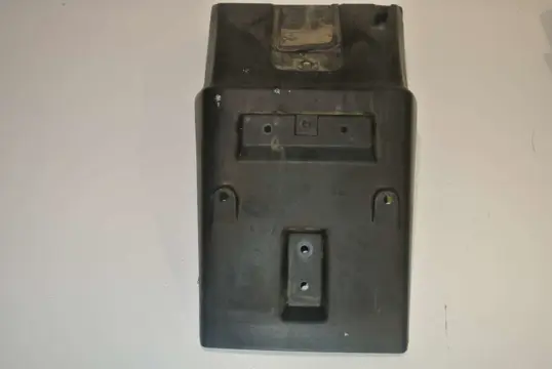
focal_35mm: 36
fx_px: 553
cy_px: 184
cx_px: 276
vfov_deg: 37.0
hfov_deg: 53.1
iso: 200
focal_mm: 13.6
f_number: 4
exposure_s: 1/60
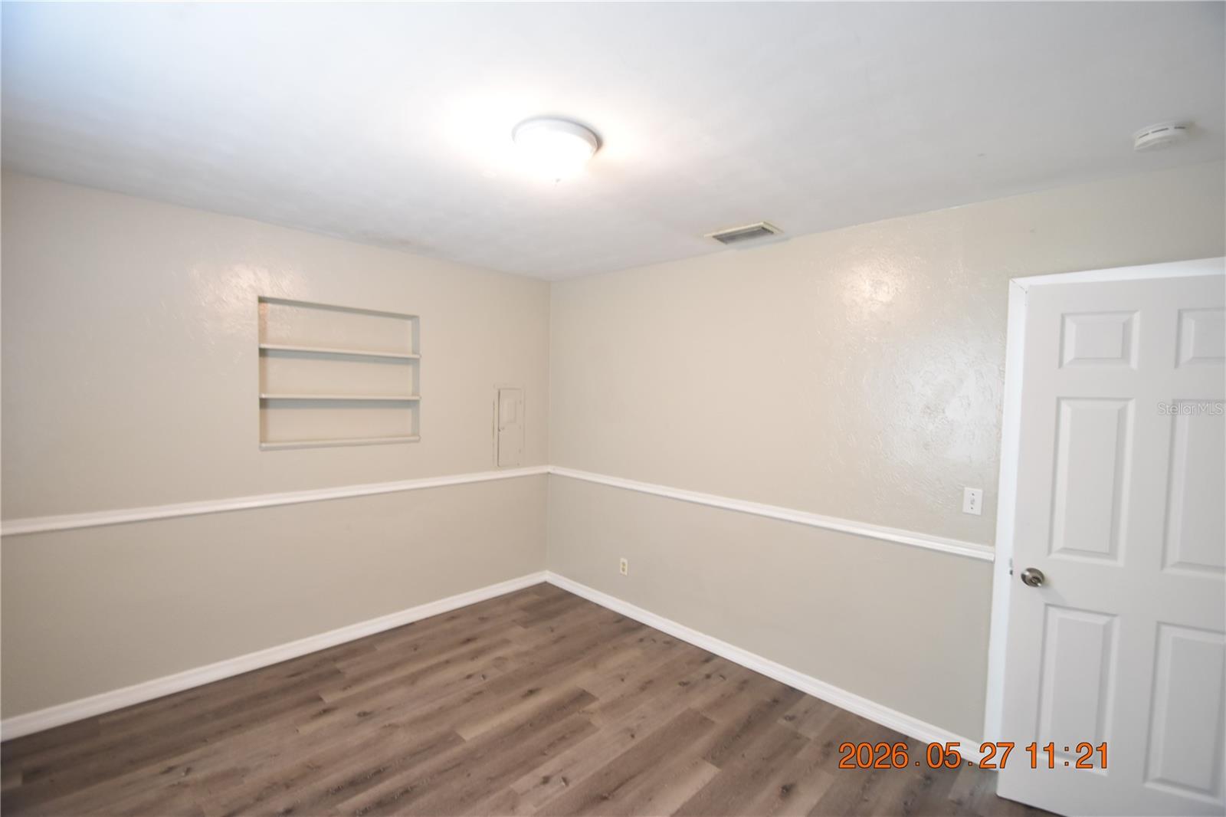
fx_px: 511
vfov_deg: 77.3
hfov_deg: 100.4
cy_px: 408
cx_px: 613
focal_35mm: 15
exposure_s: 1/15
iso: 800
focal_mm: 10
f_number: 3.5
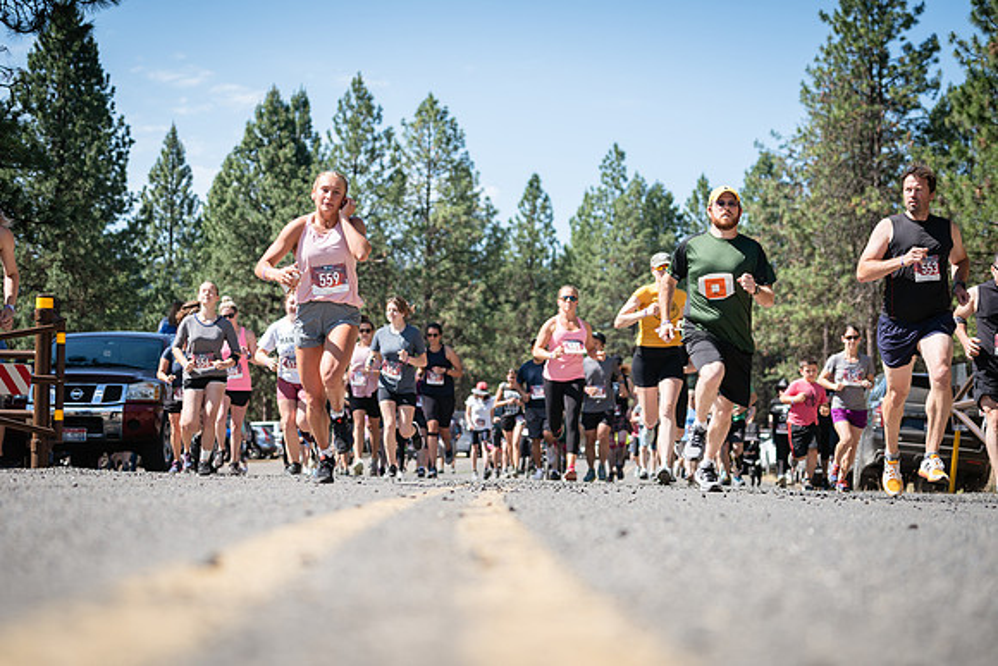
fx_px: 2052
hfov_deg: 27.3
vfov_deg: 18.4
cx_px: 499
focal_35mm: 74
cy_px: 333
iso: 100
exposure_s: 1/500
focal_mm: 74
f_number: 4
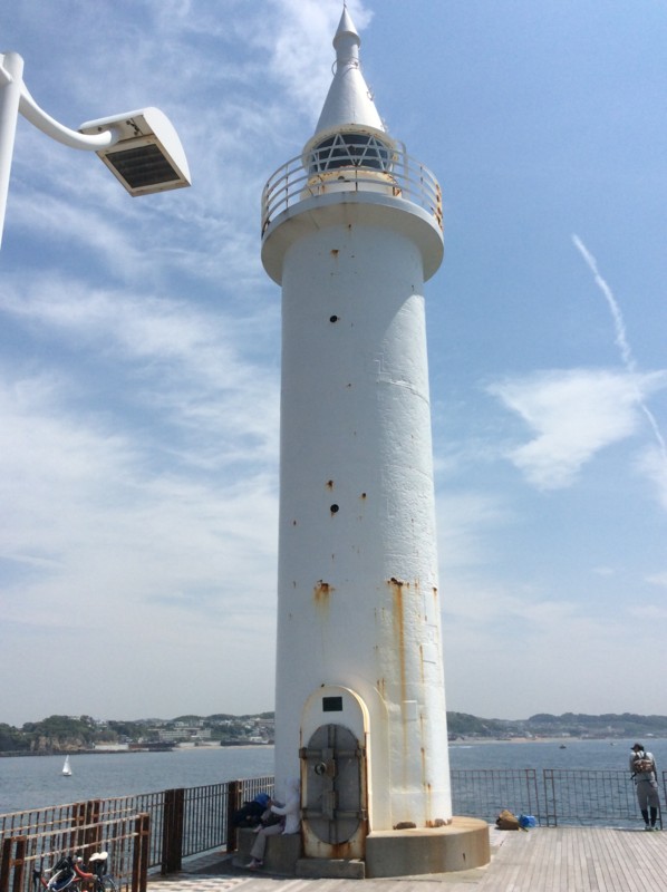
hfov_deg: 44.1
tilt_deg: +16.7
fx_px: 824
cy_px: 446
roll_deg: +1.1
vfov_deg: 56.9
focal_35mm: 32
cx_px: 334
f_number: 2.4
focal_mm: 3.3
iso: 32
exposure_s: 1/3185
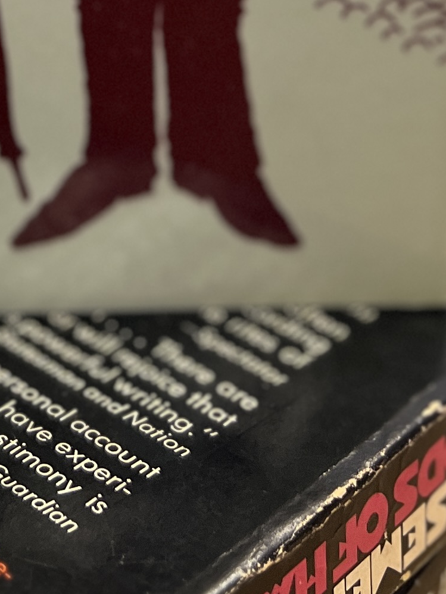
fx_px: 1803
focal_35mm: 105
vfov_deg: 15.7
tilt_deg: -8.3
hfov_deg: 13.8
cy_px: -515
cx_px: -40
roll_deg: -1.1
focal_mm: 5.7
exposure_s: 1/60
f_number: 1.5
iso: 80
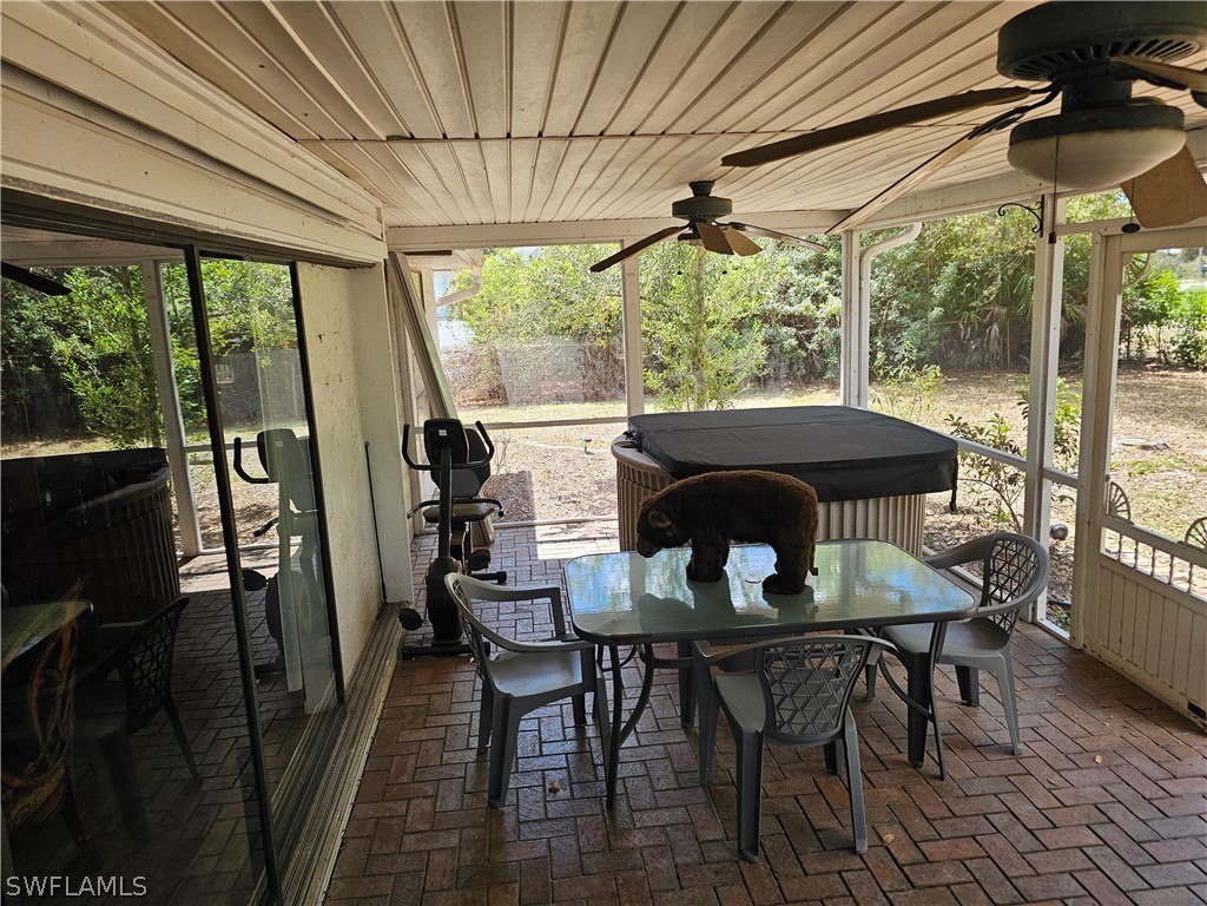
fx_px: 802
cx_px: 604
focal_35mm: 23
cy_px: 453
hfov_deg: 73.9
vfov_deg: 58.9
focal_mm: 6.3
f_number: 1.7
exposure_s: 1/180
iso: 32
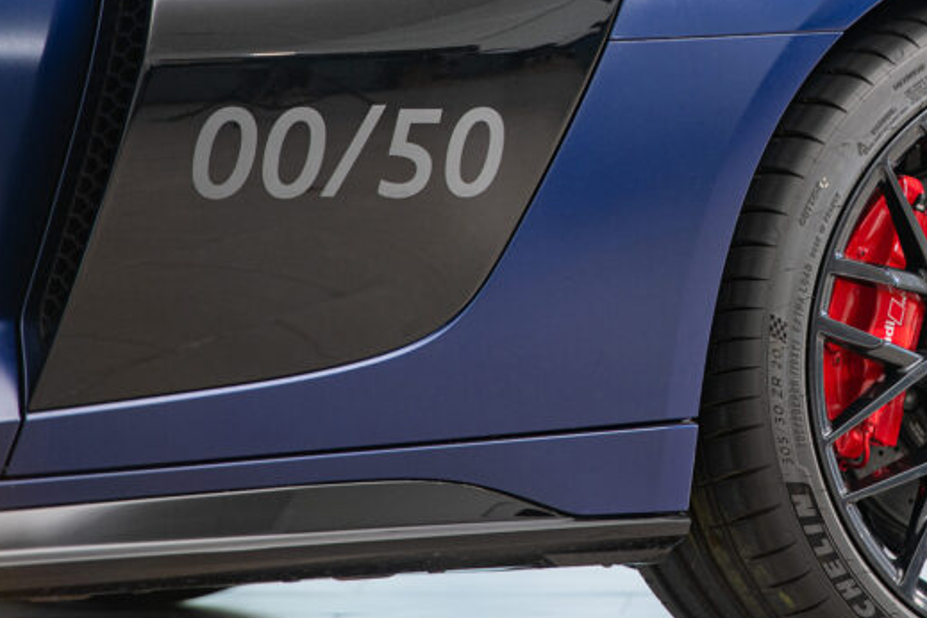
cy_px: 126
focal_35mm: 375
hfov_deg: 5.5
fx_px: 9655
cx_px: 875
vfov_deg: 3.7
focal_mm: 190
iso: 100
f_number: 4
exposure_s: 1/125
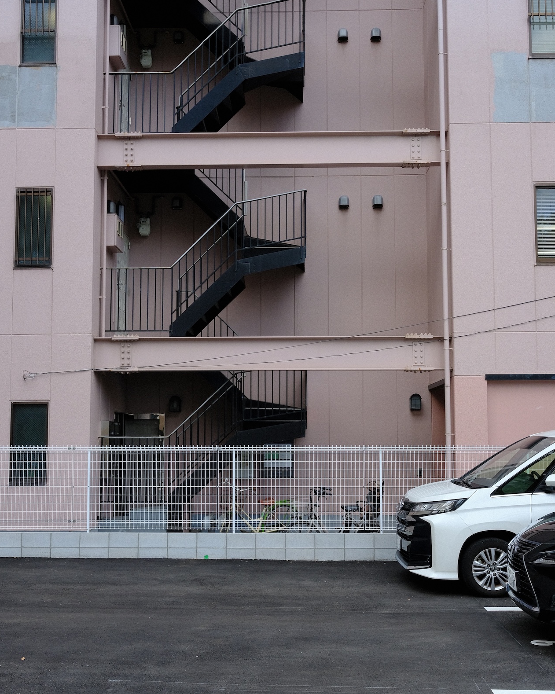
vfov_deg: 45.8
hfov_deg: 37.3
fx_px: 822
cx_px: 279
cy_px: 370
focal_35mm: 40
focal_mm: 23
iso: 400
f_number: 9
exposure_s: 1/100
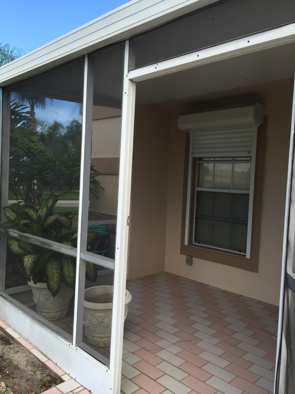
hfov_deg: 48.2
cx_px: 148
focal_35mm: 29
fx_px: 330
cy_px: 197
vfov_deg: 61.7
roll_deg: -2.5
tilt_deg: -1.8
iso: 32
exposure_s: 1/403
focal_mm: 4.15
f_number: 2.2
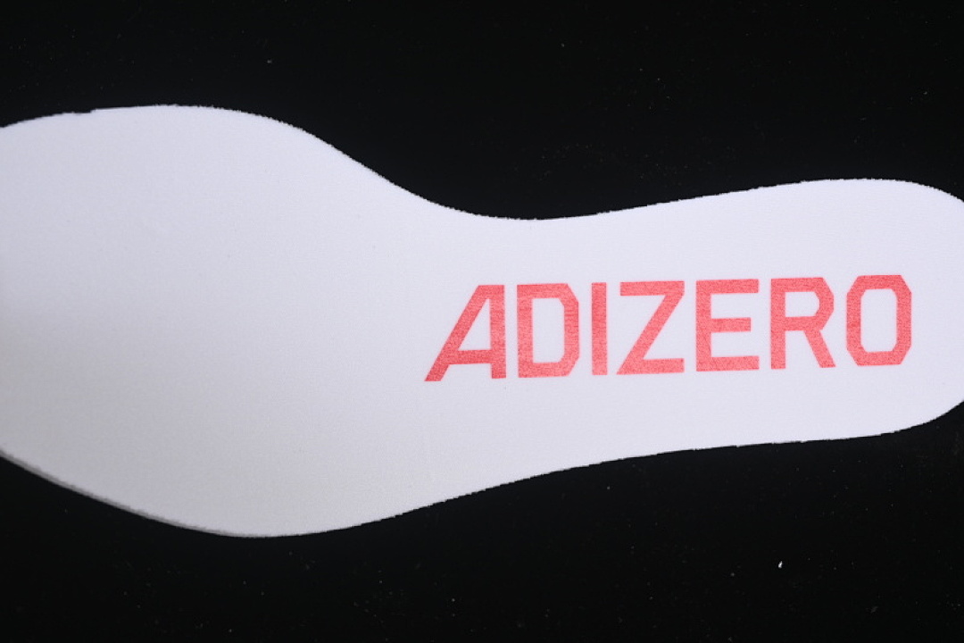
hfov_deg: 27.0
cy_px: 322
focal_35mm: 75
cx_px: 482
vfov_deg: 18.2
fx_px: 2008
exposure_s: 1/100
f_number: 7.1
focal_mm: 50
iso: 160
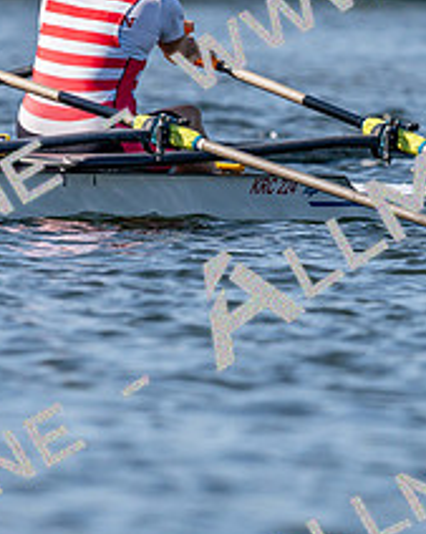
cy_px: 132
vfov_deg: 2.0
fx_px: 15526
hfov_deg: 1.6
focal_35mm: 983
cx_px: -13
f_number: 6.3
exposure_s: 1/1600
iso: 320
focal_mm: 382
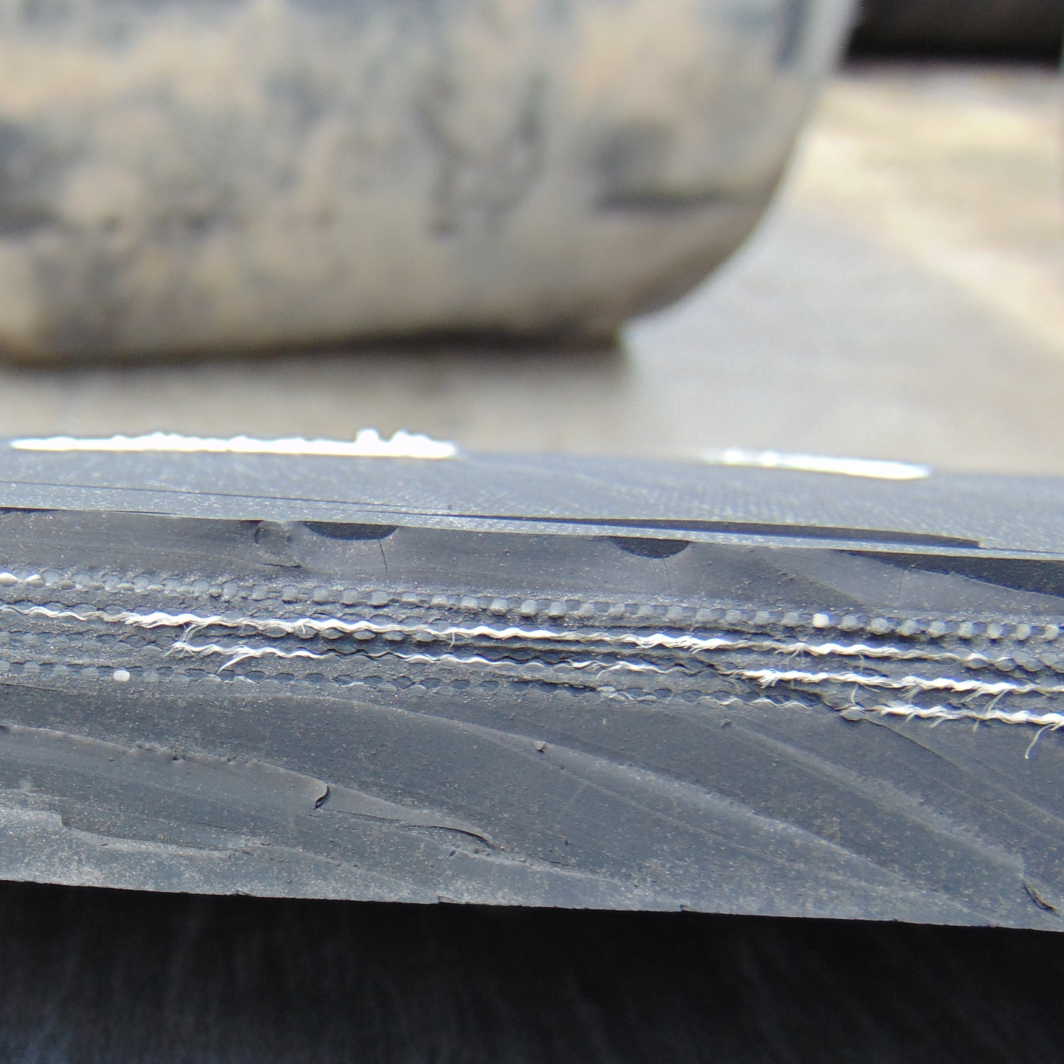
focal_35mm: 40
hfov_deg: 39.8
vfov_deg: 41.4
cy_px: 702
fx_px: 1391
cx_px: 179
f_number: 3
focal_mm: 4.5
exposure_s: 1/800
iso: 80
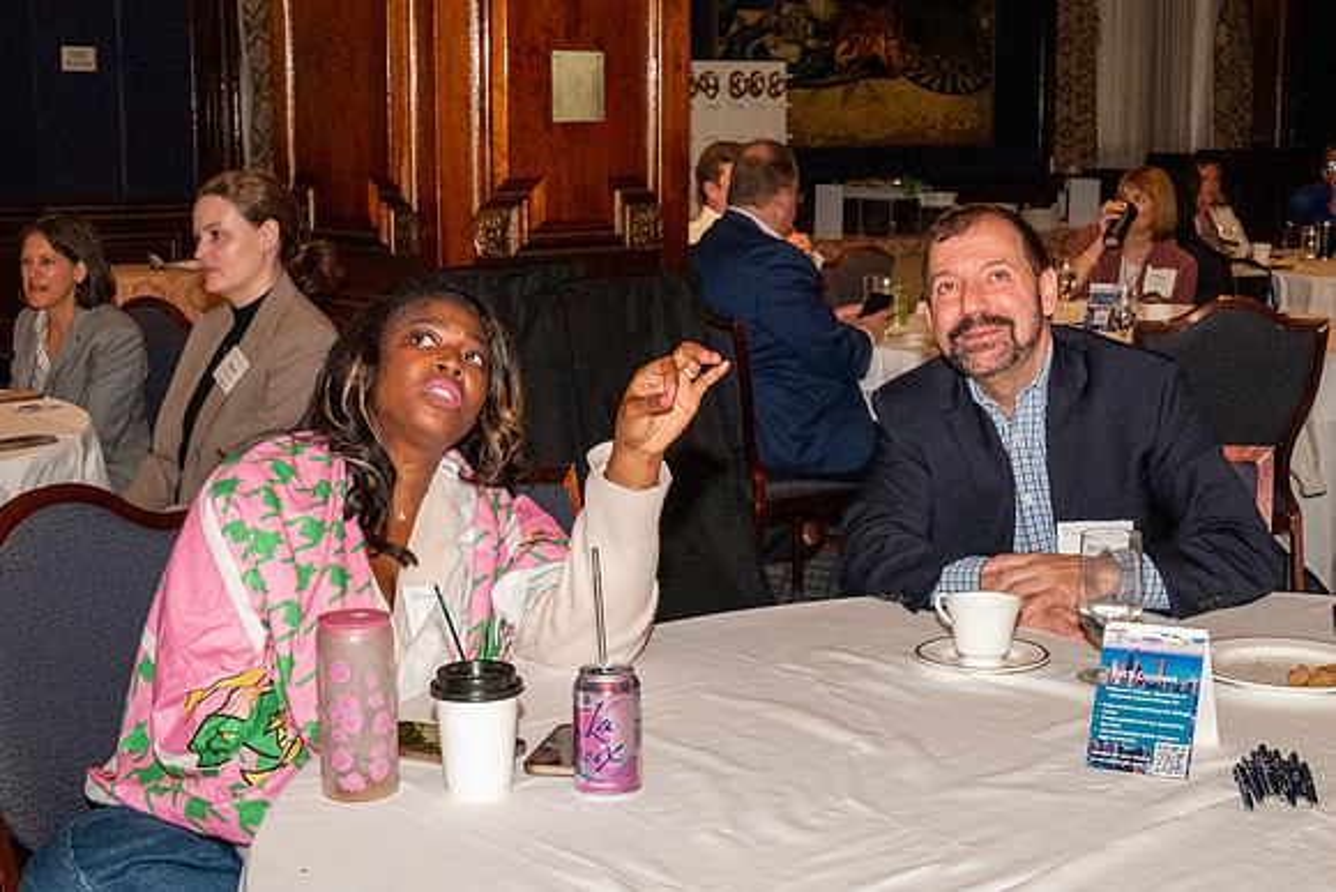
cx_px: 668
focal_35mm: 52
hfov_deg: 38.2
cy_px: 446
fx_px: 1930
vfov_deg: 26.0
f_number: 10
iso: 6400
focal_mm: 35
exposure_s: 1/100
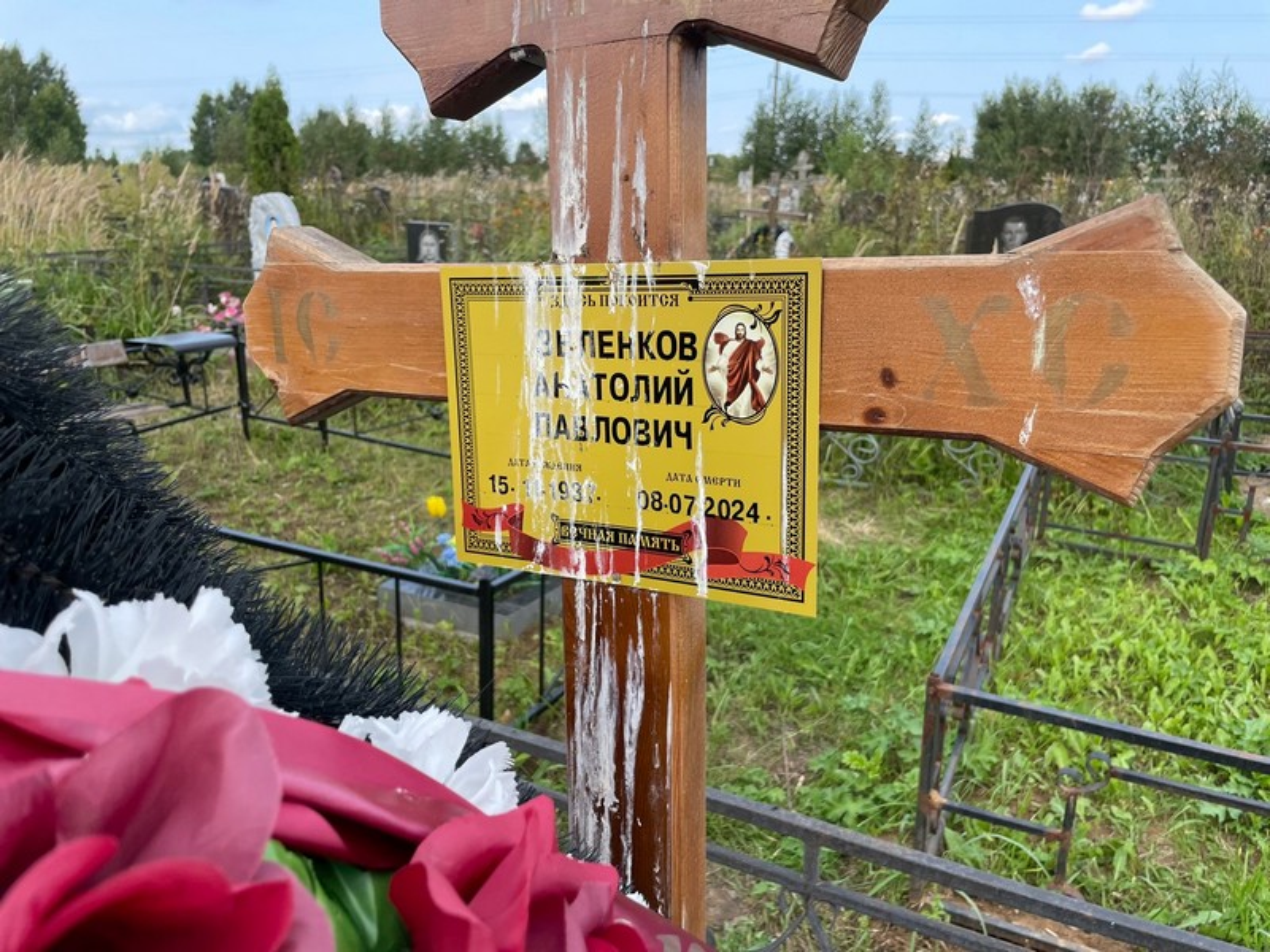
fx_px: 954
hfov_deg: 67.3
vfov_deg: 53.1
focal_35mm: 26
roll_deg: -0.7
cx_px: 635
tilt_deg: -17.8
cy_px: 476
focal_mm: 4.2
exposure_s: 1/774
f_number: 1.6
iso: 32
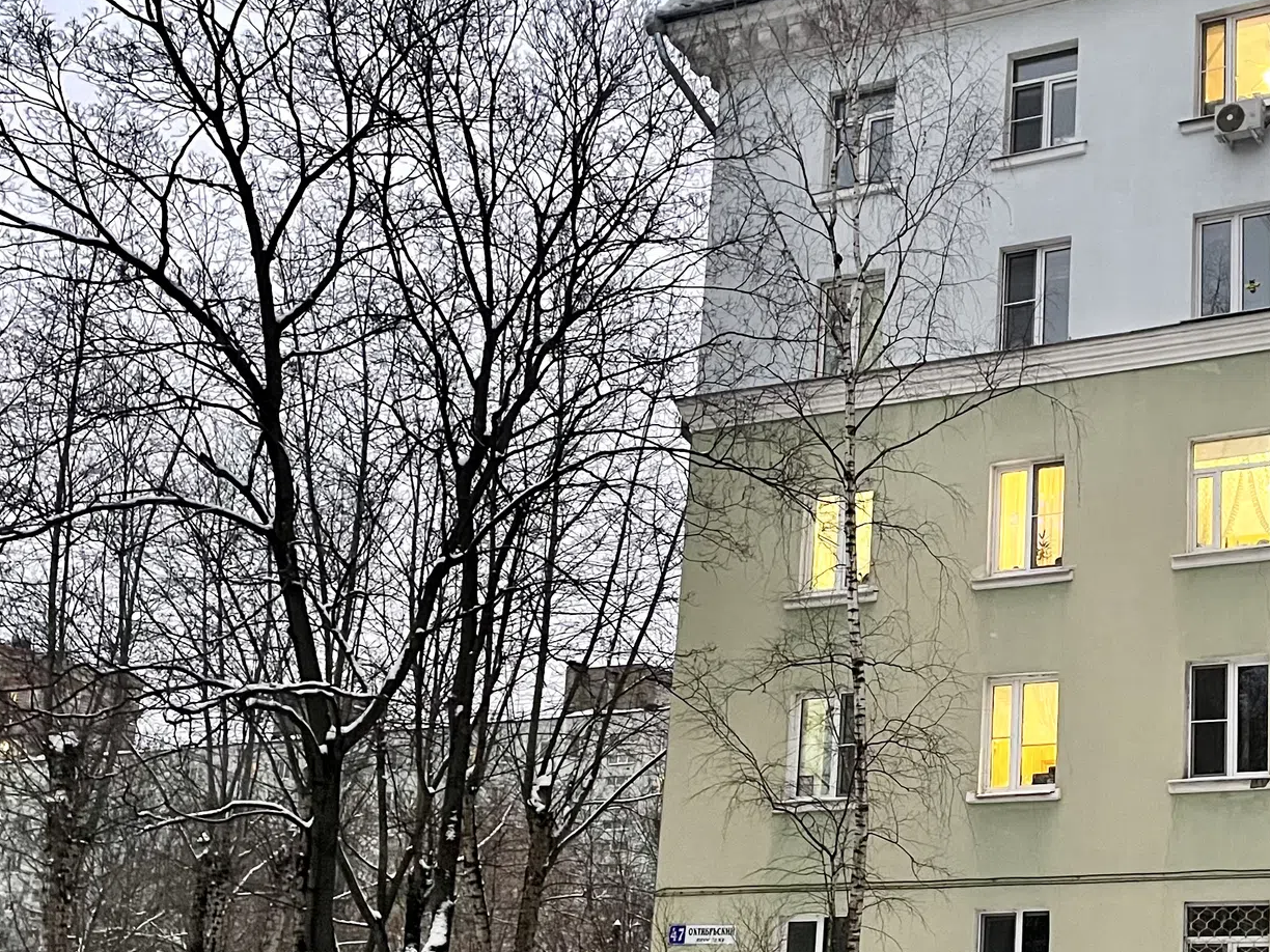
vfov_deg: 28.4
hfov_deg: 35.3
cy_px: 644
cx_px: 1148
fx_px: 1871
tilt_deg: +13.0
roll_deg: -1.2
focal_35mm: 51
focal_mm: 5.1
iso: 500
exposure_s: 1/50
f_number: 1.6
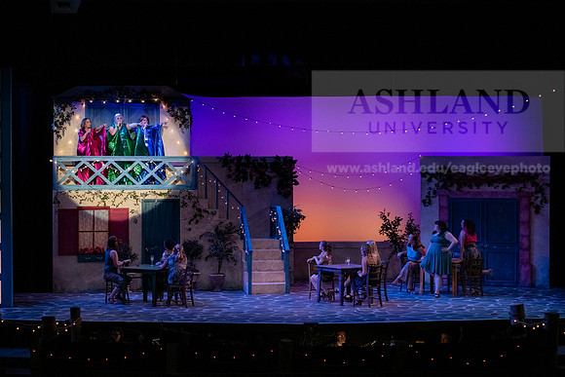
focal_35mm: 70
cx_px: 282
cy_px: 188
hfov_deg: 28.8
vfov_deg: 19.5
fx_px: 1099
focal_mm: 70
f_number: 3.5
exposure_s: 1/400
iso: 3200
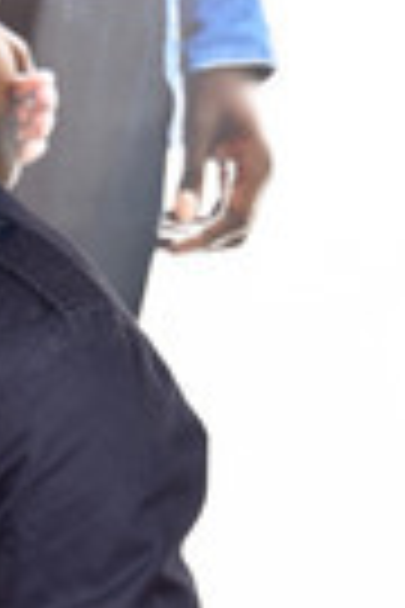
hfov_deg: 5.6
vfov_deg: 8.4
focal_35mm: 243
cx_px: -158
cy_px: 563
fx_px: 4100
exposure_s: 1/200
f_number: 5.6
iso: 500
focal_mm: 82
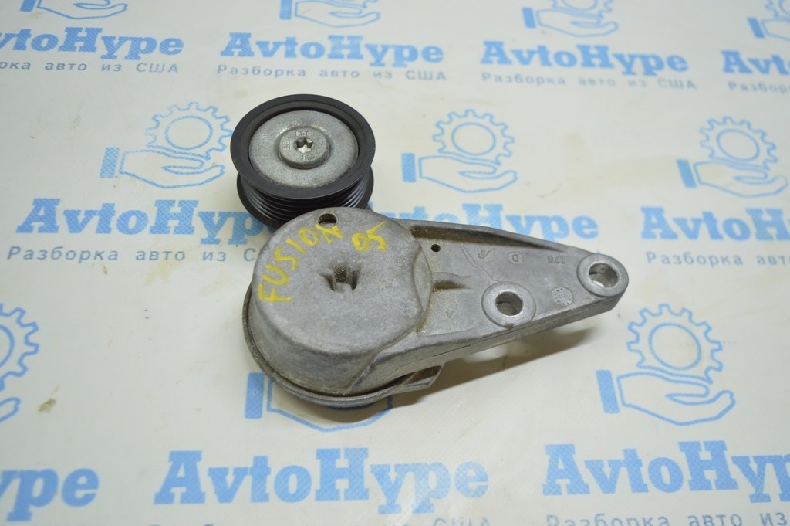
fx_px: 724
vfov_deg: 39.9
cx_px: 395
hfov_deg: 57.3
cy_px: 263
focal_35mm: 33
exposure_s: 1/60
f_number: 3.8
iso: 400
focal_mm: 22
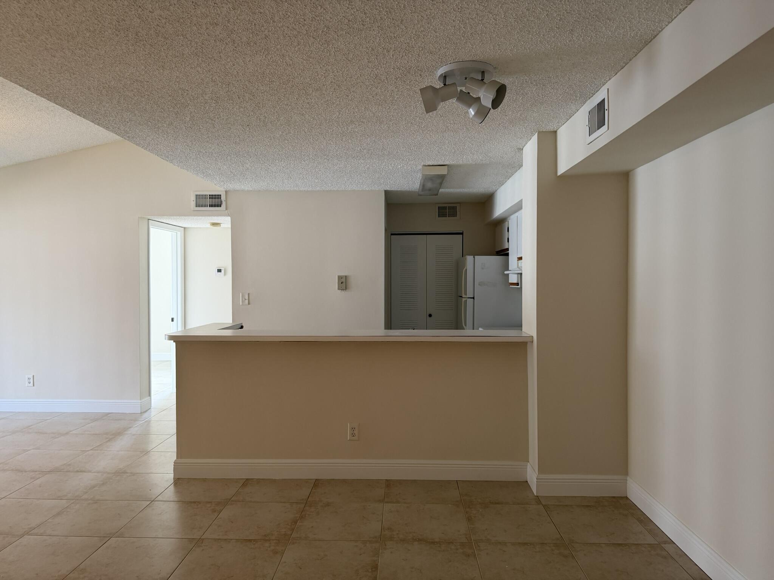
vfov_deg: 56.8
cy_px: 290
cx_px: 387
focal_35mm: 24
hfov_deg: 71.6
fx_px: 537
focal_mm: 6.76
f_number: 1.78
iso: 200
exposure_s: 1/60
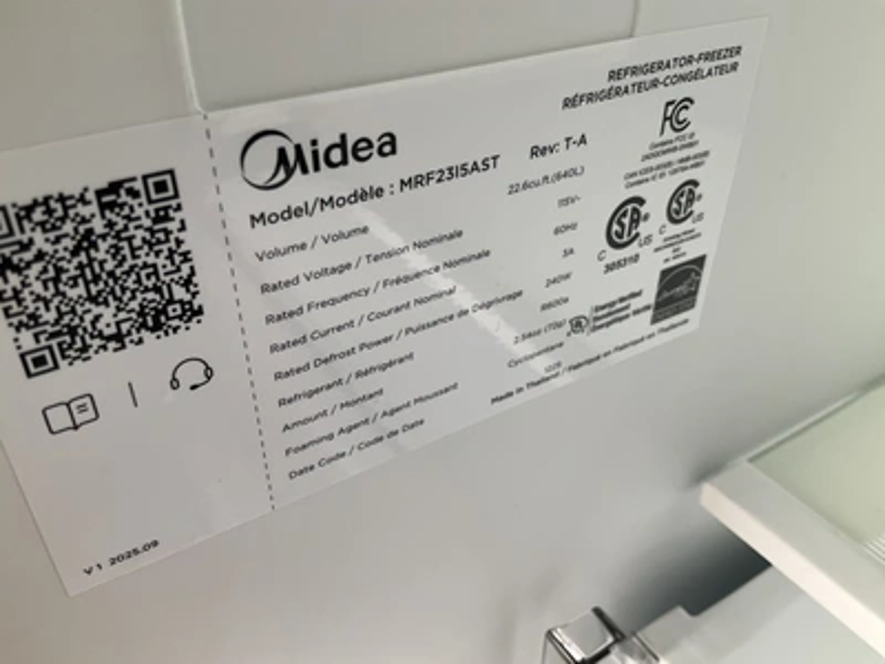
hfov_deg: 61.7
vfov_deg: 48.2
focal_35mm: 29
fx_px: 741
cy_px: 332
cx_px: 442
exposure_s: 1/78
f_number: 1.8
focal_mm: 3
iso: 64
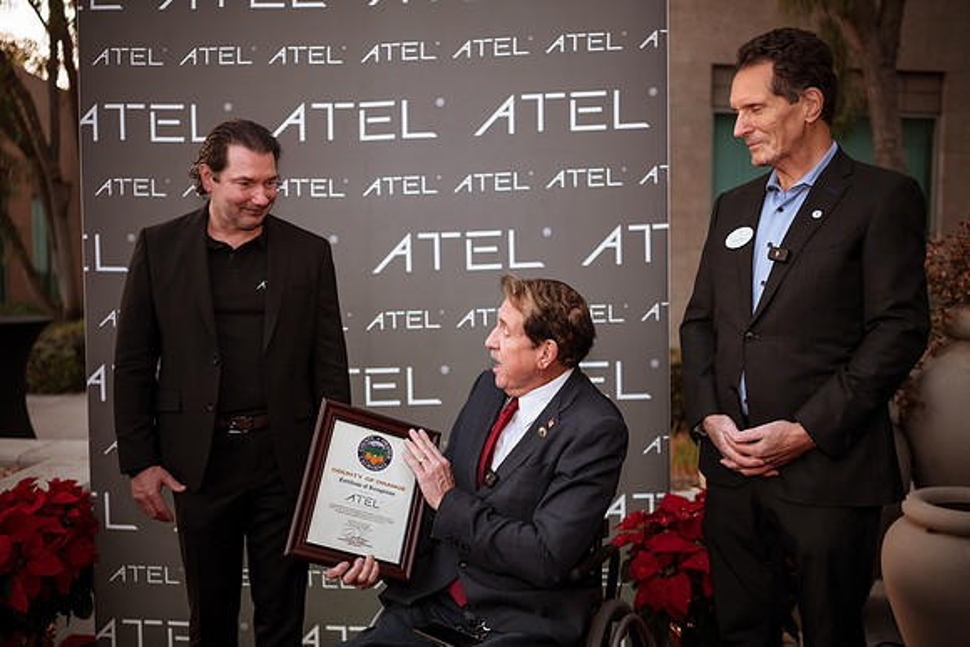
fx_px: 943
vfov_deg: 37.9
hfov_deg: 54.4
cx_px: 485
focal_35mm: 35
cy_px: 324
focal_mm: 35
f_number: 1.8
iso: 200
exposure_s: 1/400
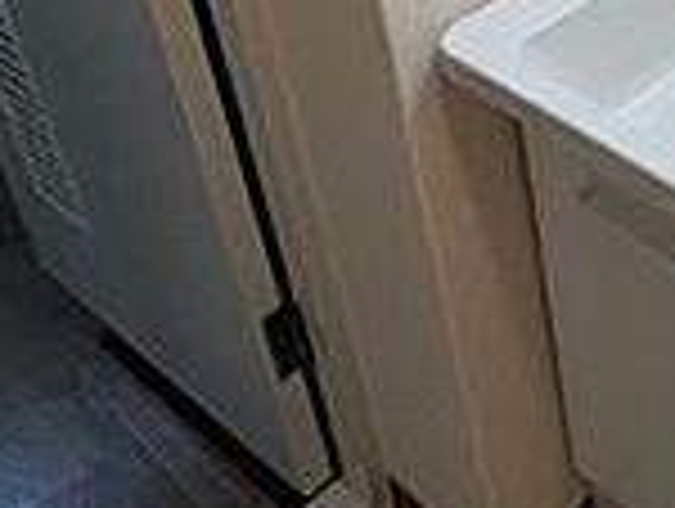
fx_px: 1016
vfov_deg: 23.5
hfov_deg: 28.2
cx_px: 940
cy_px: -216
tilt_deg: -22.9
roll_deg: -3.5
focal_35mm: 52
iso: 160
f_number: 1.8
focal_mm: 1.57
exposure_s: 1/120
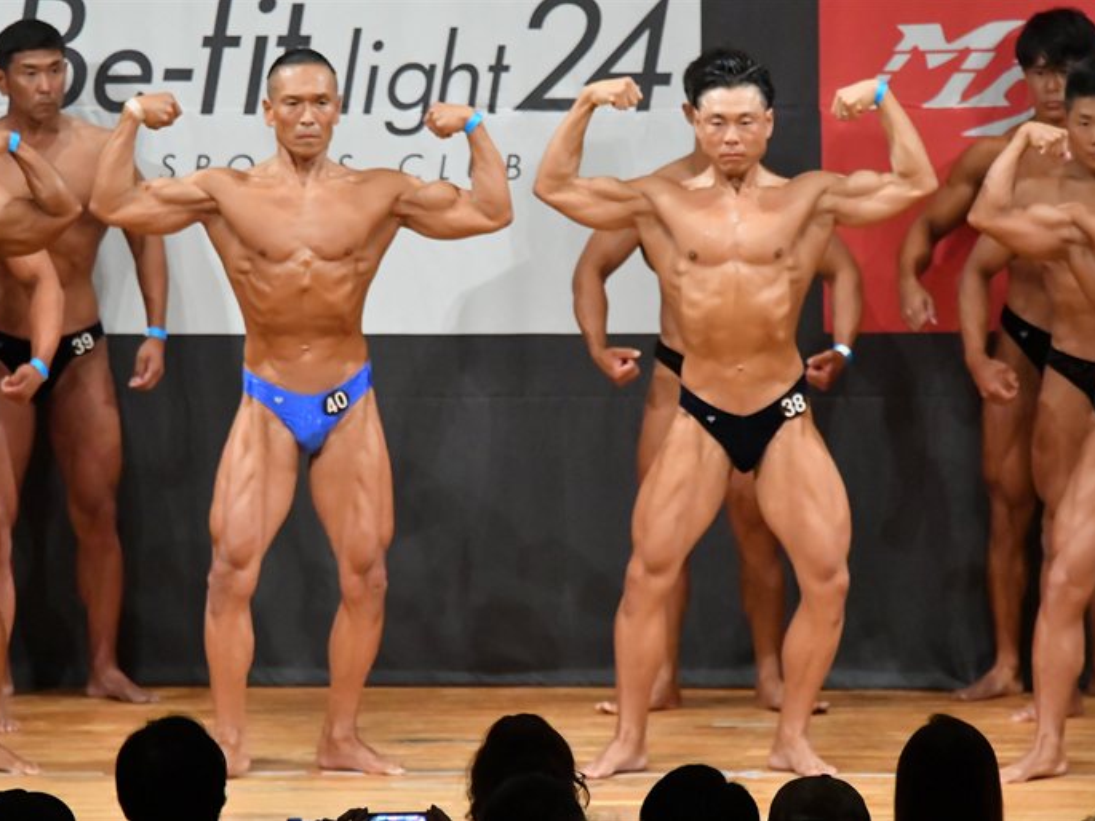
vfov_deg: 4.8
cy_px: 410
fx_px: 9808
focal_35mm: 310
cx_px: 496
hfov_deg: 6.4
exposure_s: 1/400
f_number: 5.6
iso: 10000
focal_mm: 190
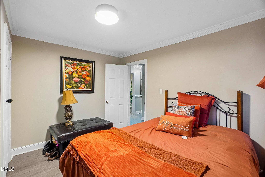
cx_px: 132
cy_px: 88
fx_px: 110
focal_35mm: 15
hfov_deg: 100.4
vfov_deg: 77.3
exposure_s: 1
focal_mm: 10
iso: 400
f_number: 8
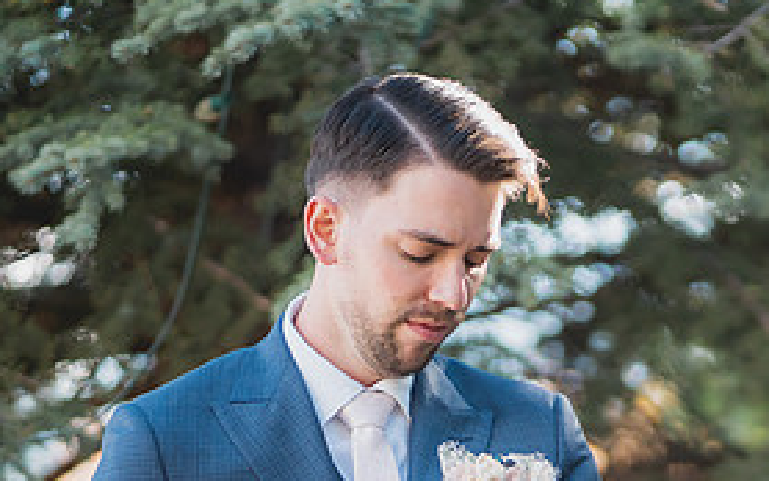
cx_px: 669
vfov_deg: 6.8
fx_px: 4046
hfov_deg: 10.8
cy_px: 493
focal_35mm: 193
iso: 1000
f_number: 1.8
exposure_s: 1/2500
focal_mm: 85
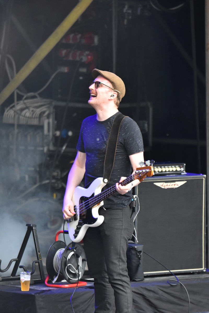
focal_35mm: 300
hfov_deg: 4.6
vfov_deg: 6.9
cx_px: 104
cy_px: 156
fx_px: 2612
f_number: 2.8
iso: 1250
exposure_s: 1/1000
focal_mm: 200
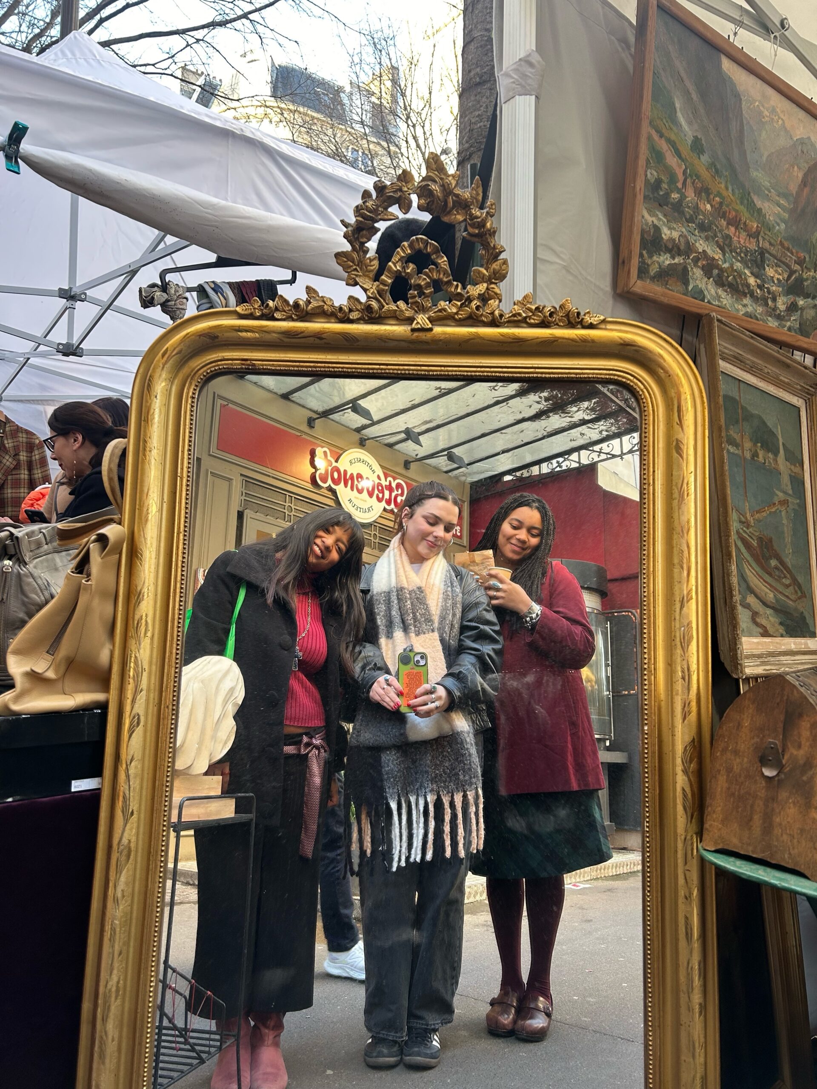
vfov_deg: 67.3
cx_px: 408
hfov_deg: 53.1
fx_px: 818
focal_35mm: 26
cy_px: 544
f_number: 1.5
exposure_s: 1/121
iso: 80
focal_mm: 5.7
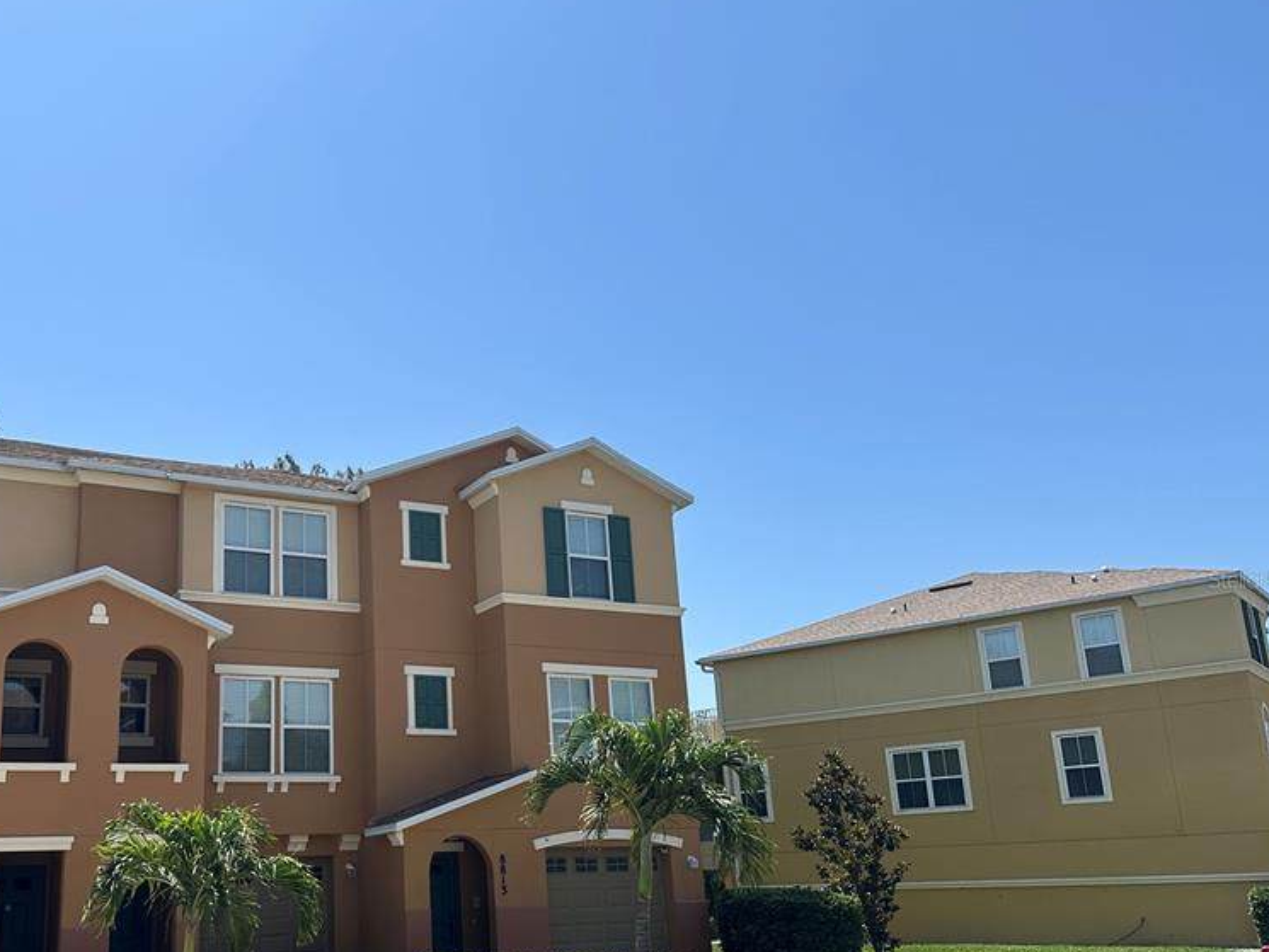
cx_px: 439
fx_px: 1210
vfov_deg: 42.7
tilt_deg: +14.5
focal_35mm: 33
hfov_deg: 54.4
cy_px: 579
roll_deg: +1.4
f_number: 1.78
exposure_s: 1/5000
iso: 80
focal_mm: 6.86
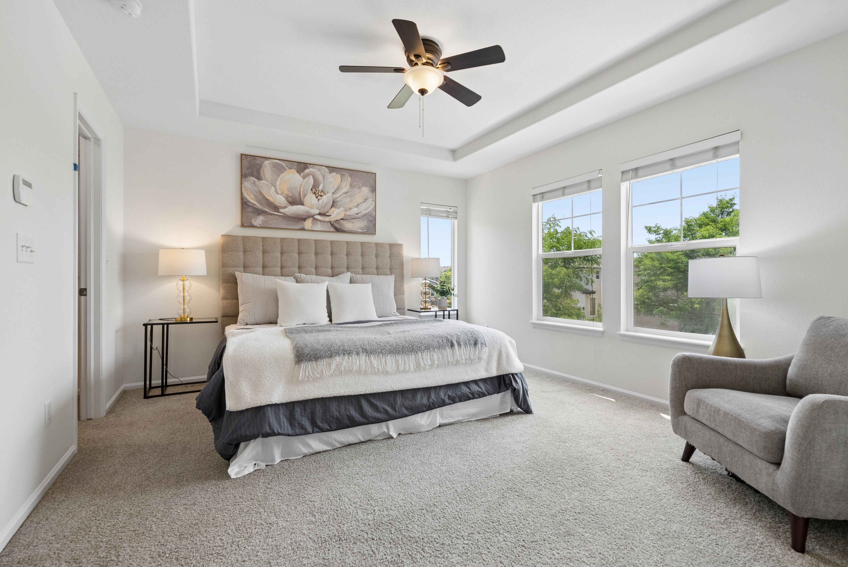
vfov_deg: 73.8
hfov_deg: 96.7
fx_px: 377
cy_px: 284
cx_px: 424
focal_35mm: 16
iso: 500
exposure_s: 1/125
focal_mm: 16
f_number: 8
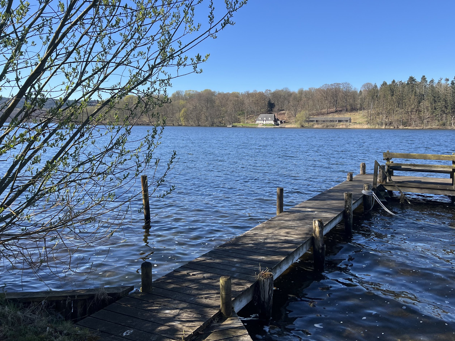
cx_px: 263
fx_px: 407
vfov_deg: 45.4
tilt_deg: -3.6
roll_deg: +1.2
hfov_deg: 58.1
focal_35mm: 31
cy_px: 153
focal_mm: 5.7
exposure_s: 1/2299
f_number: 1.5
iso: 50
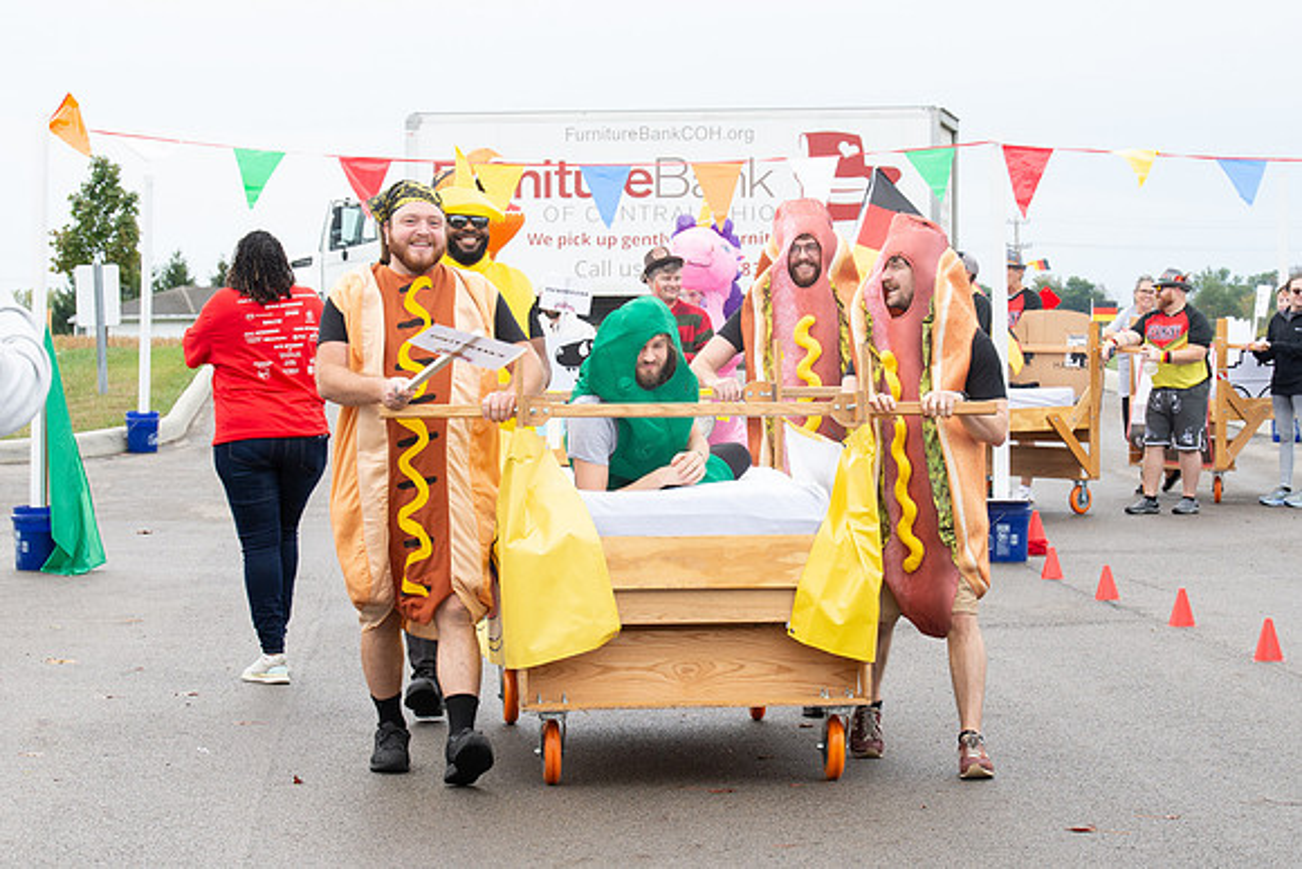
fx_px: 4236
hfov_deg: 17.5
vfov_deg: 11.7
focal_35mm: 117
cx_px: 671
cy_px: 475
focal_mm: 92
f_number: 10
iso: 640
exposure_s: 1/160
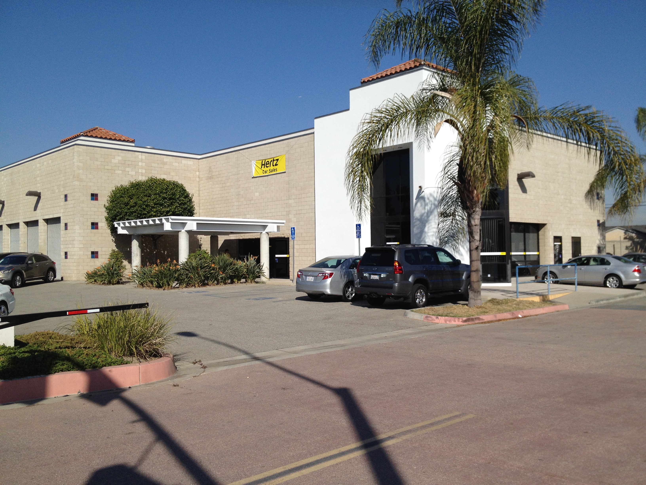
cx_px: 323
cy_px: 242
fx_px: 653
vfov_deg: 40.7
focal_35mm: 35
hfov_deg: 52.6
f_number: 2.4
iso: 50
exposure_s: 1/3067
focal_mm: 4.28
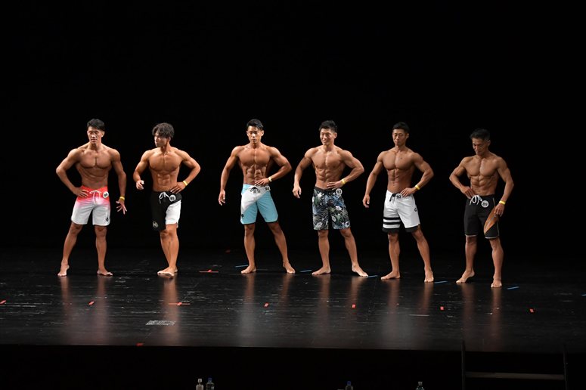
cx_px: 293
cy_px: 195
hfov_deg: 14.9
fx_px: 2245
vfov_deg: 9.9
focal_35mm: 138
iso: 3200
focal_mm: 92
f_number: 5.6
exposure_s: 1/400
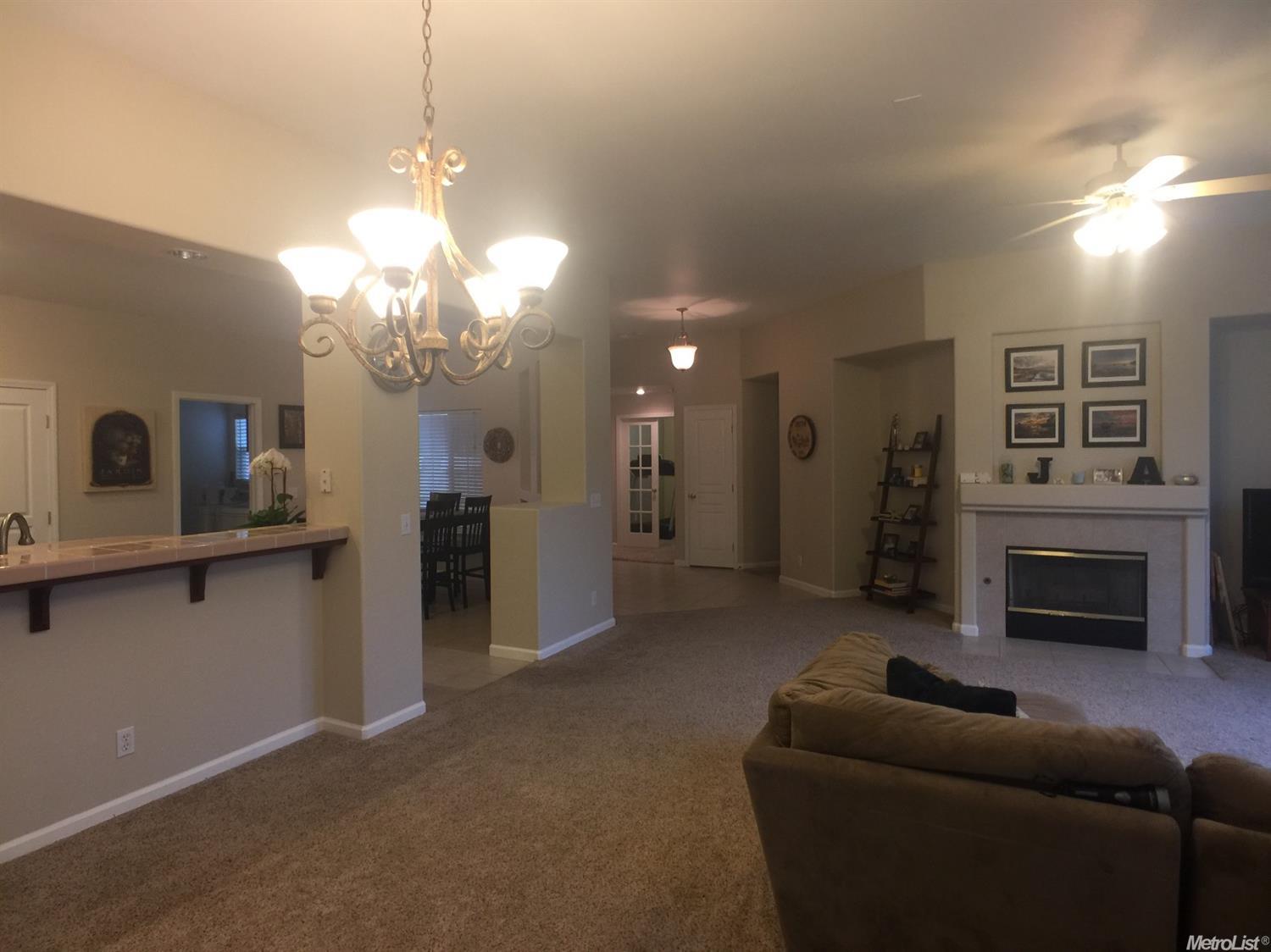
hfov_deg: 61.7
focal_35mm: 29
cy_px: 476
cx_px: 636
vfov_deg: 48.2
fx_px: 1064
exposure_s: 1/15
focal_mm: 4.15
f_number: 2.2
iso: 40
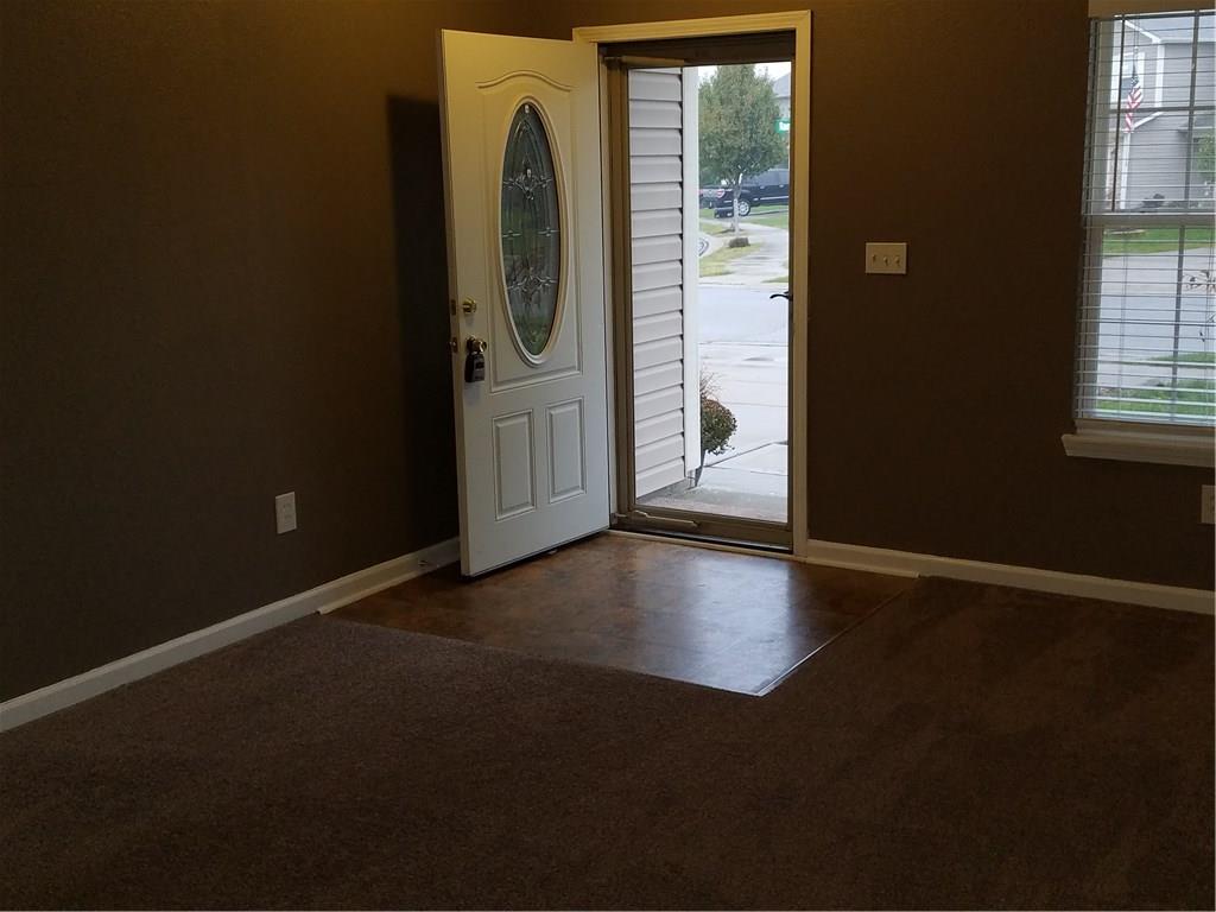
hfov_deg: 67.3
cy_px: 456
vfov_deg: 53.1
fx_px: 913
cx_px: 608
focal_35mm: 26
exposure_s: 1/24
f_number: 1.7
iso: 100
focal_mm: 4.2
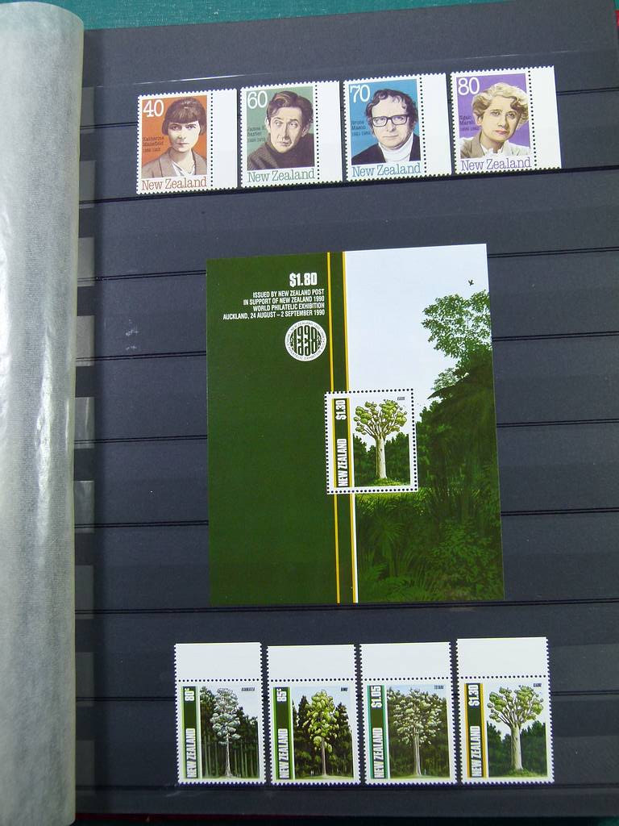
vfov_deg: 50.1
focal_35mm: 37
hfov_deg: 38.7
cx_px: 310
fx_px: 882
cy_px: 413
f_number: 3.1
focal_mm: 6.7
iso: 100
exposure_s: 1/60
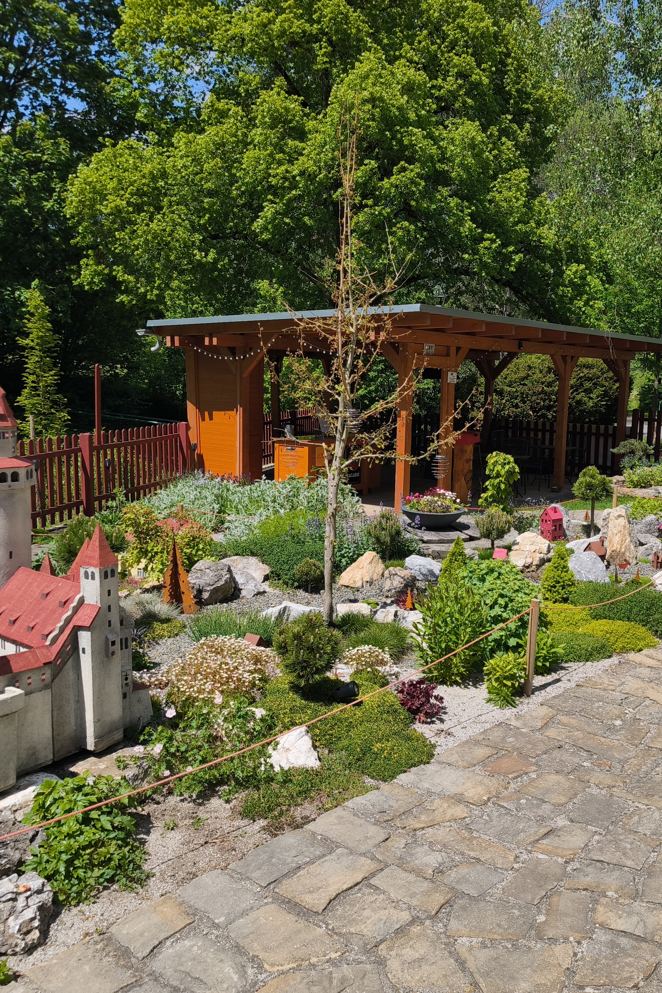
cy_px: 497
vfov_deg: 58.7
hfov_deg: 40.6
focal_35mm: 32
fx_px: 883
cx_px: 439
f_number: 1.6
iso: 50
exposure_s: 1/3329
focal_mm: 6.57
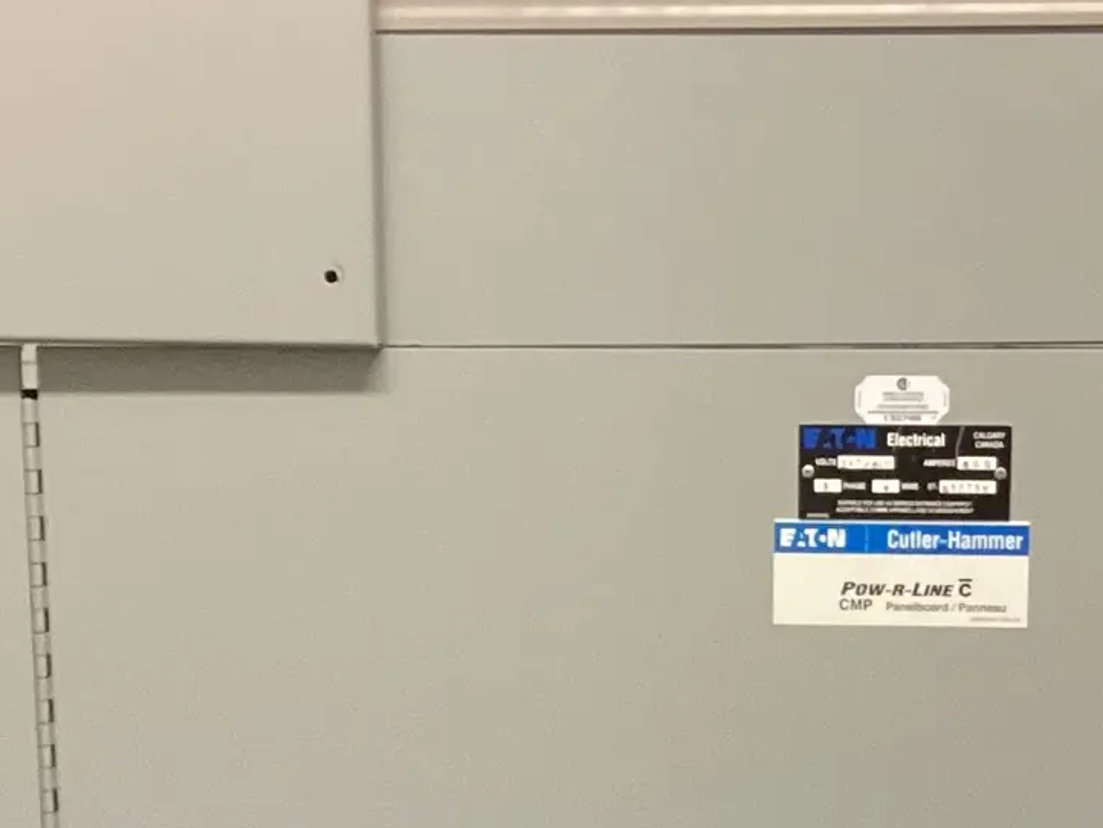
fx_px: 3283
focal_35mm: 103
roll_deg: +0.6
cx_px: 788
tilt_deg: -13.2
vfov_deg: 13.9
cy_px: 1054
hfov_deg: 19.0
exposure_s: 1/60
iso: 250
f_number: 2.4
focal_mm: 3.3
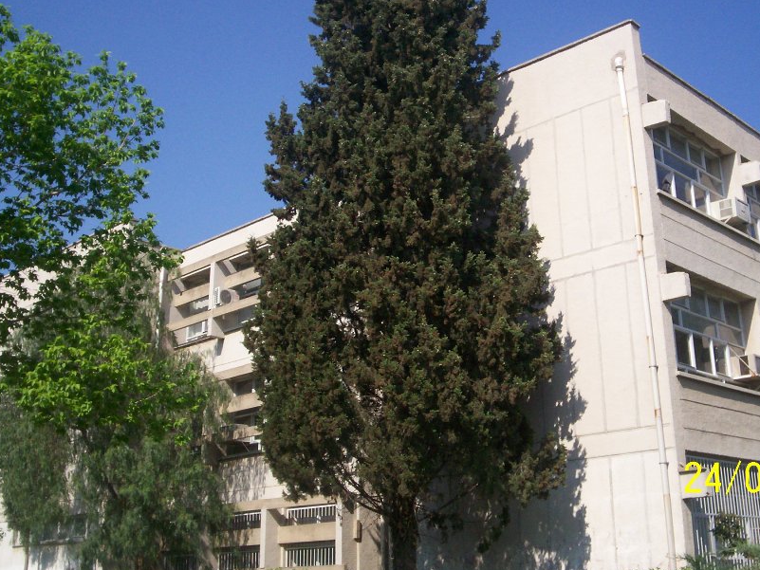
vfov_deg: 31.4
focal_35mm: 46
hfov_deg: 41.1
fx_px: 1010
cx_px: 448
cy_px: 211
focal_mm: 5.9
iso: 100
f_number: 4.5
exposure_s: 1/744
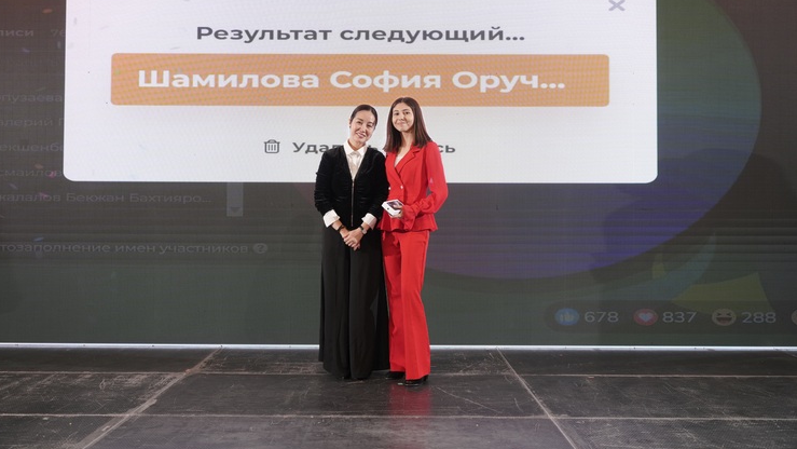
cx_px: 395
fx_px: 719
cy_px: 198
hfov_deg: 58.0
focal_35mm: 34
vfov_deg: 34.6
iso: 800
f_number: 3.5
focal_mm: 32
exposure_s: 1/100
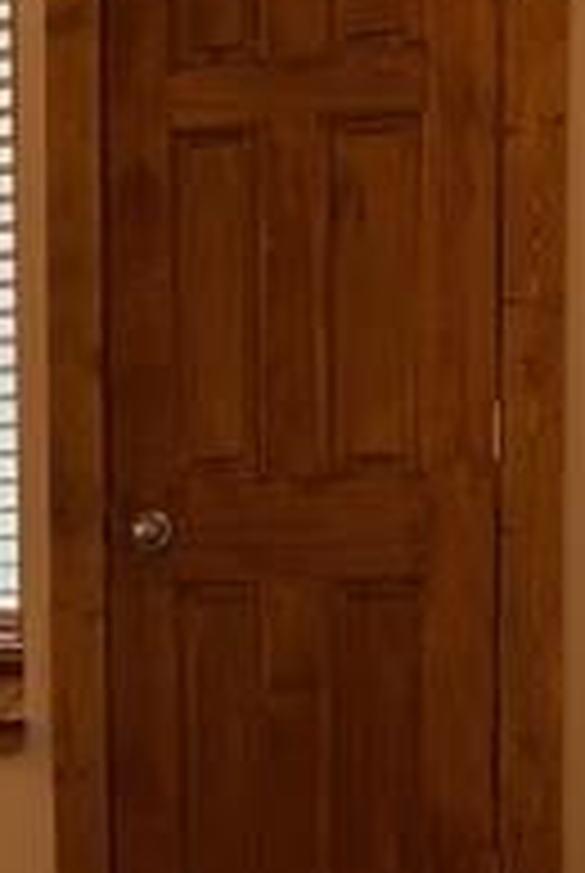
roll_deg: +2.1
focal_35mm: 89
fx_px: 2162
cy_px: 580
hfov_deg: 13.3
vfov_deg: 22.7
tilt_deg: -5.5
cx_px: -590
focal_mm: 5.7
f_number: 1.5
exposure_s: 1/60
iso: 250
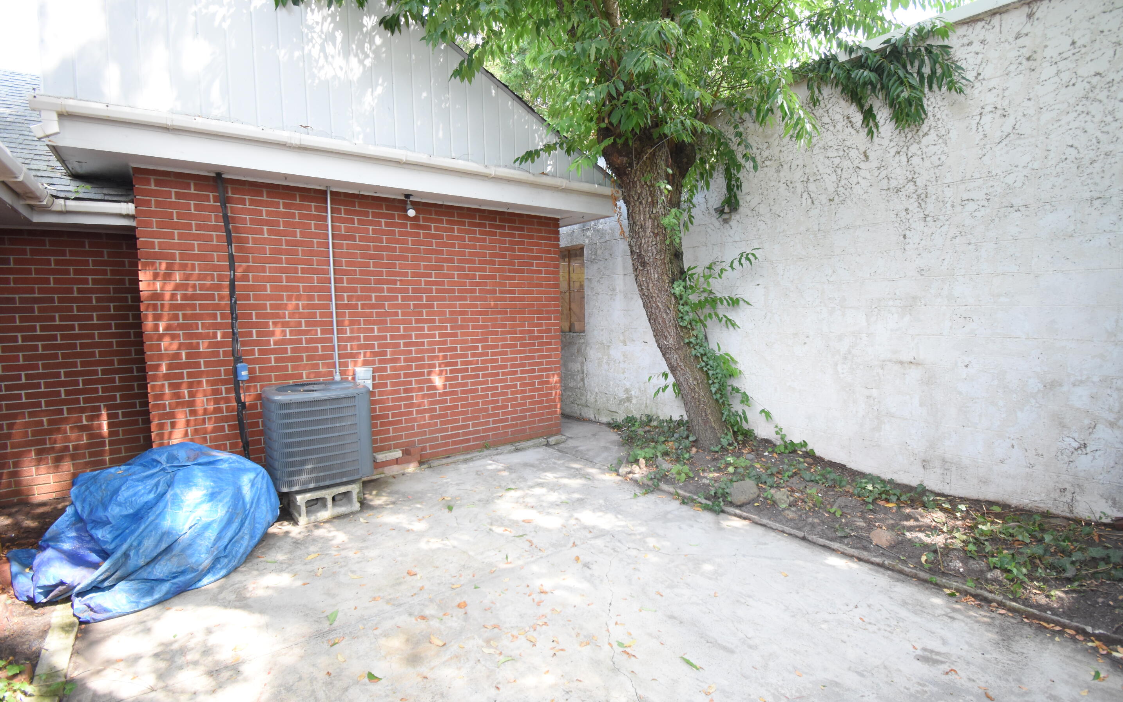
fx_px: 490
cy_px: 351
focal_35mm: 16
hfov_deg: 97.8
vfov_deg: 71.3
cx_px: 575
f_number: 4.5
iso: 800
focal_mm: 10
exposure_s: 1/250
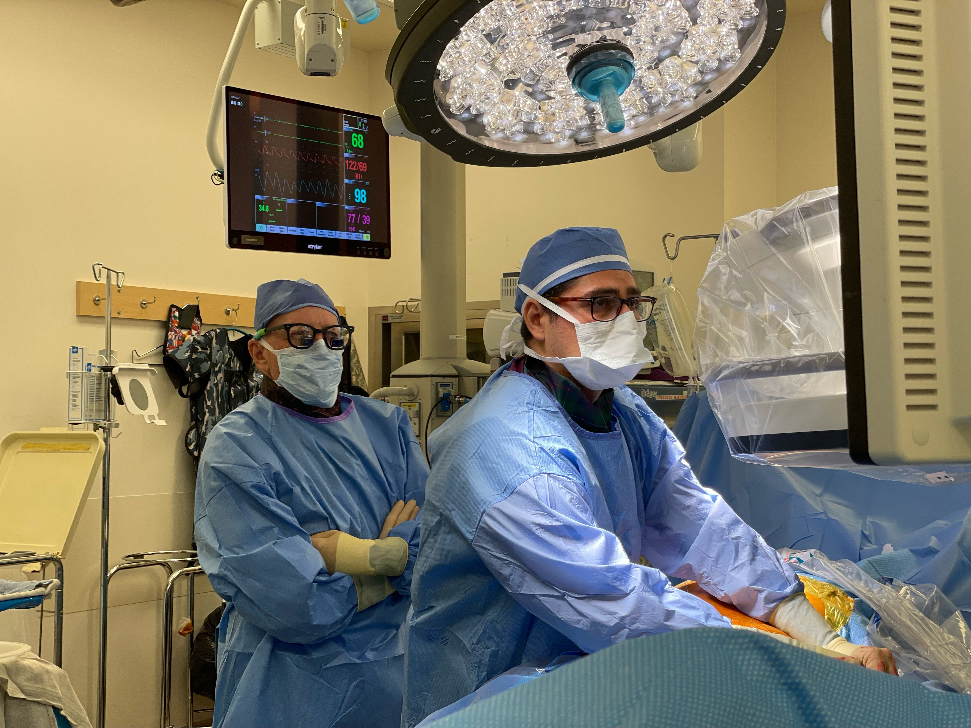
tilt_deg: +3.0
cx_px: 486
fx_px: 1459
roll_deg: -0.2
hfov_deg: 36.8
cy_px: 364
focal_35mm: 52
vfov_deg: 28.0
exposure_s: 1/120
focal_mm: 6
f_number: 2
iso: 50
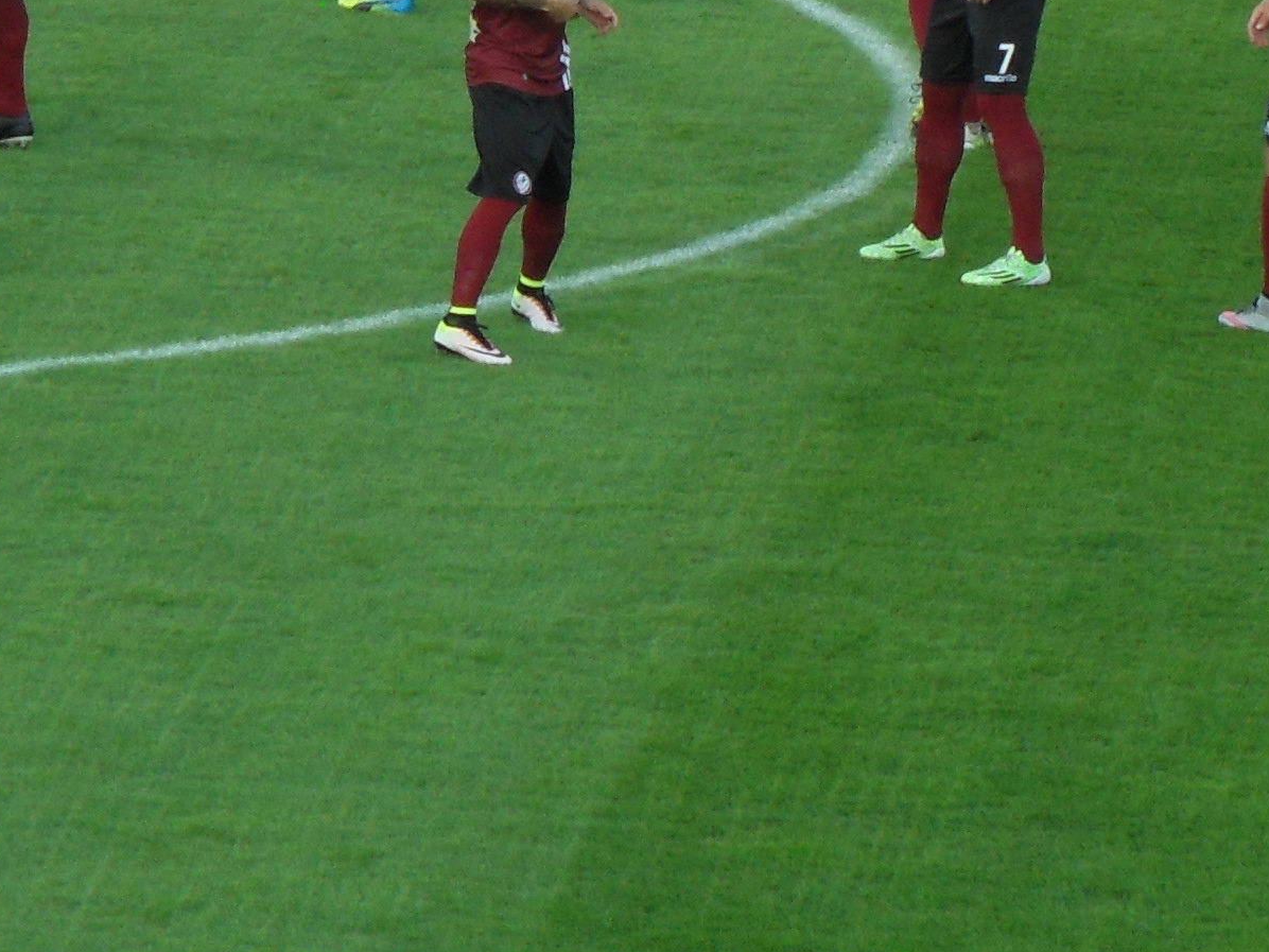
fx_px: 26835
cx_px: 868
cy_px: -49
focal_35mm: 732
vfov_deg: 2.0
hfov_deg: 2.7
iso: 100
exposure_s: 1/125
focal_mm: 42
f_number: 5.8
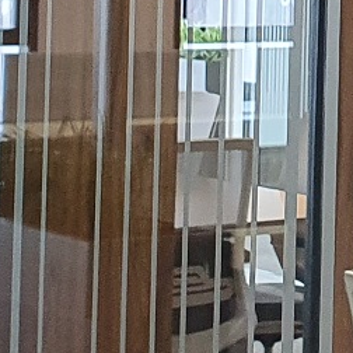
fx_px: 2123
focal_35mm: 184
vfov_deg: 9.4
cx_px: 521
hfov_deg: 9.3
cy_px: -83
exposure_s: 1/120
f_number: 2.4
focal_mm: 4.32
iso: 250
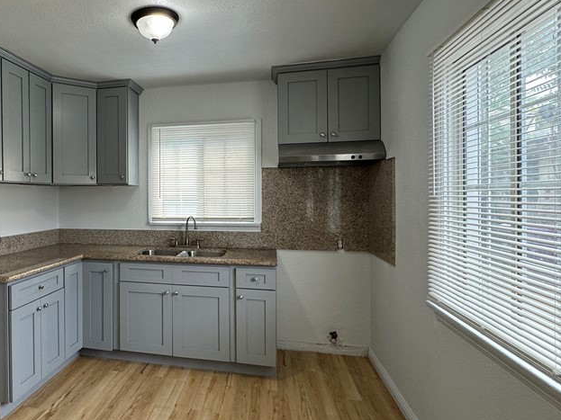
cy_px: 200
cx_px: 175
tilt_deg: -1.1
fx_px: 373
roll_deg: +0.0
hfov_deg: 71.1
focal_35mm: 23
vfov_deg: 58.8
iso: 160
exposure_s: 1/120
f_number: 2.2
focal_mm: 2.22
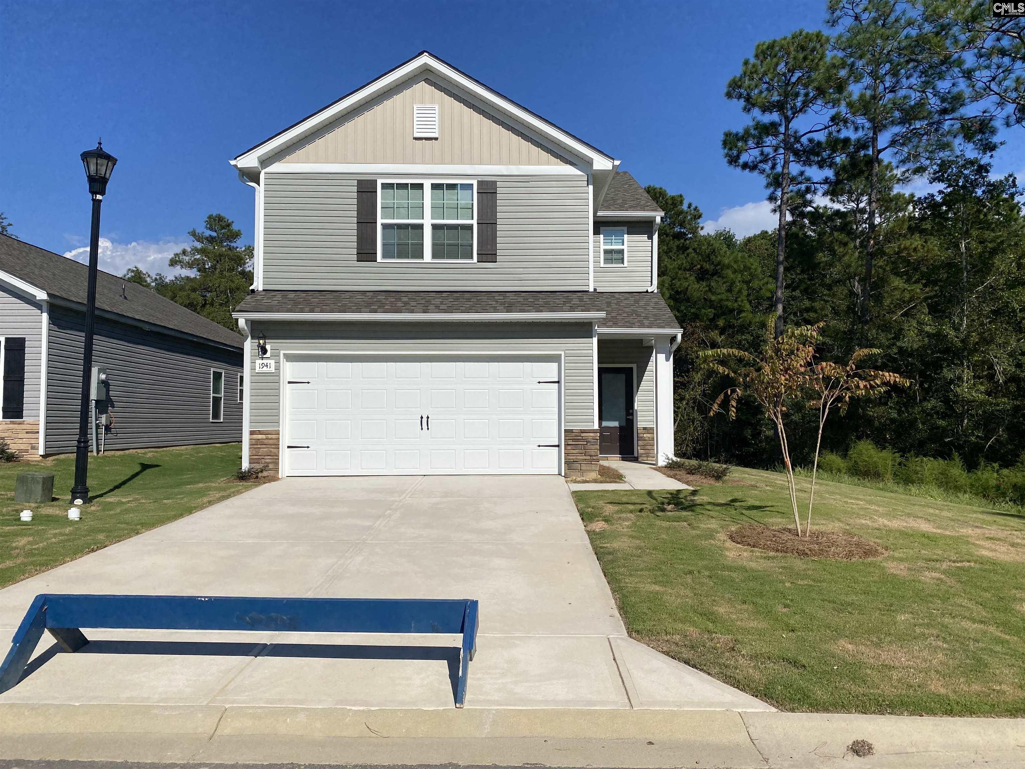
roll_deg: +0.1
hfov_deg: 67.3
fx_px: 770
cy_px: 384
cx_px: 512
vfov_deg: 53.1
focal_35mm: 26
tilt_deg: +2.1
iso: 32
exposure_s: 1/6757
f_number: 1.8
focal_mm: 4.25
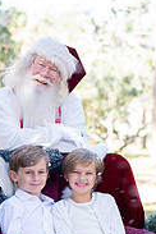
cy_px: 189
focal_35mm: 123
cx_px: 13
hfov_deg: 11.1
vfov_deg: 16.5
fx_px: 799
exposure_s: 1/125
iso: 100
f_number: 2.8
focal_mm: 50
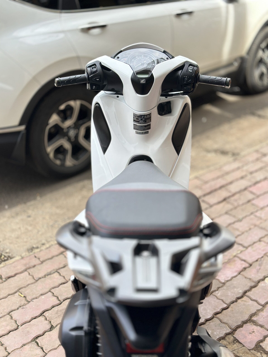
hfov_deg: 30.3
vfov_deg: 39.7
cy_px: 178
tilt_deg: -28.3
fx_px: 495
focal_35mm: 48
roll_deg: +1.2
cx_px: 134
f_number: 1.78
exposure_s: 1/704
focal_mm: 6.86
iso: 80
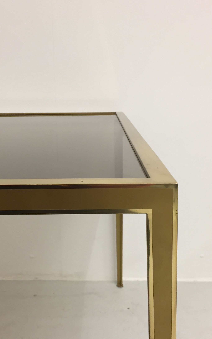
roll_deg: +0.3
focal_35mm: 46
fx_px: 425
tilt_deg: -10.7
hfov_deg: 28.0
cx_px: 91
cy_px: 174
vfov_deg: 43.5
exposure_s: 1/33
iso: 80
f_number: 2.2
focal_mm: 4.15
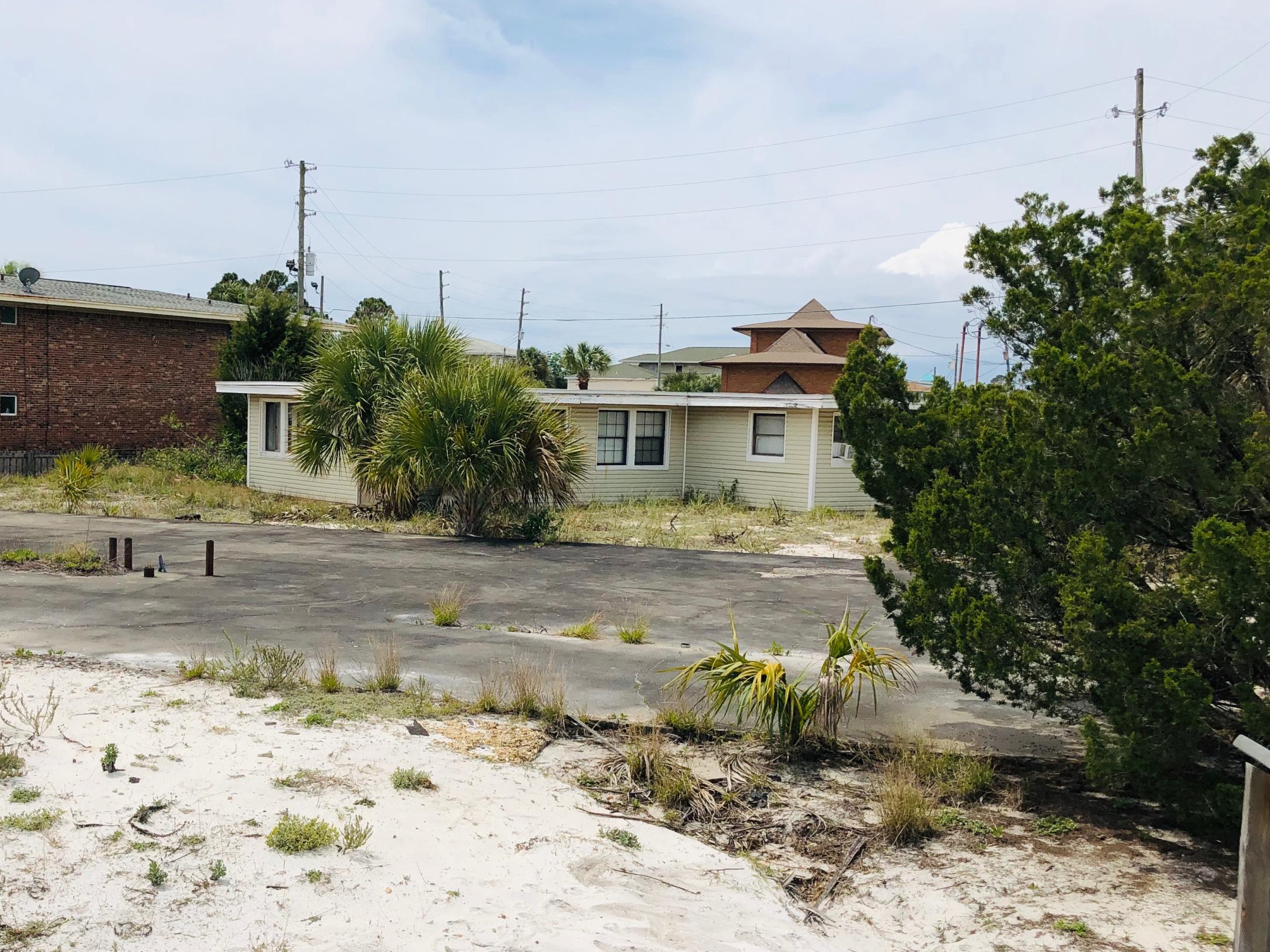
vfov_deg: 36.8
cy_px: 523
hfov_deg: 47.0
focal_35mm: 39
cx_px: 407
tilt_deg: -5.1
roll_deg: -0.7
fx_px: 1431
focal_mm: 3.99
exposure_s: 1/4367
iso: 25
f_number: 1.8
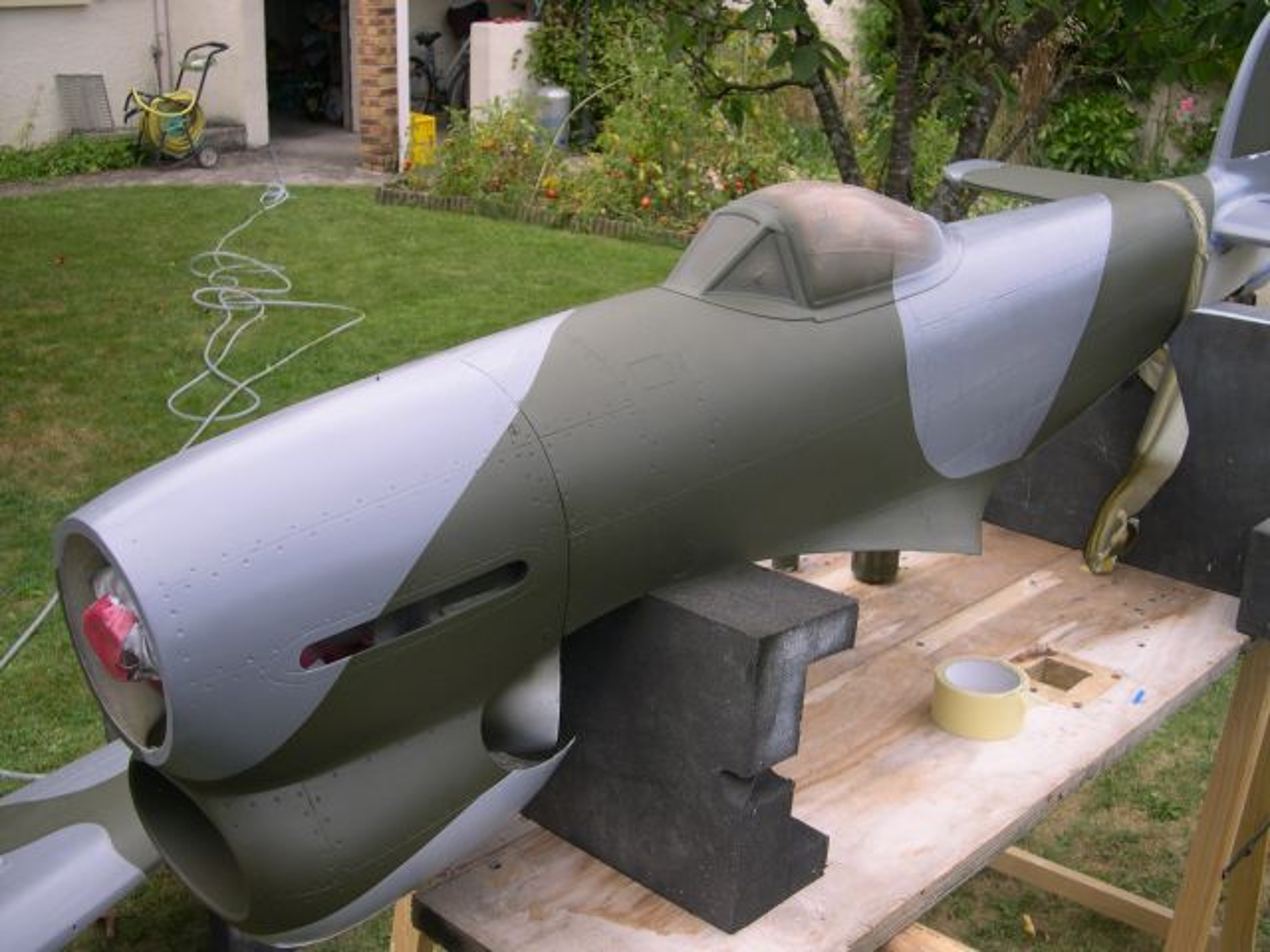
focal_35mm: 38
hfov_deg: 49.0
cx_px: 635
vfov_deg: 37.7
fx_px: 1394
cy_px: 476
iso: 100
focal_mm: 8
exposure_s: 1/288
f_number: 2.8
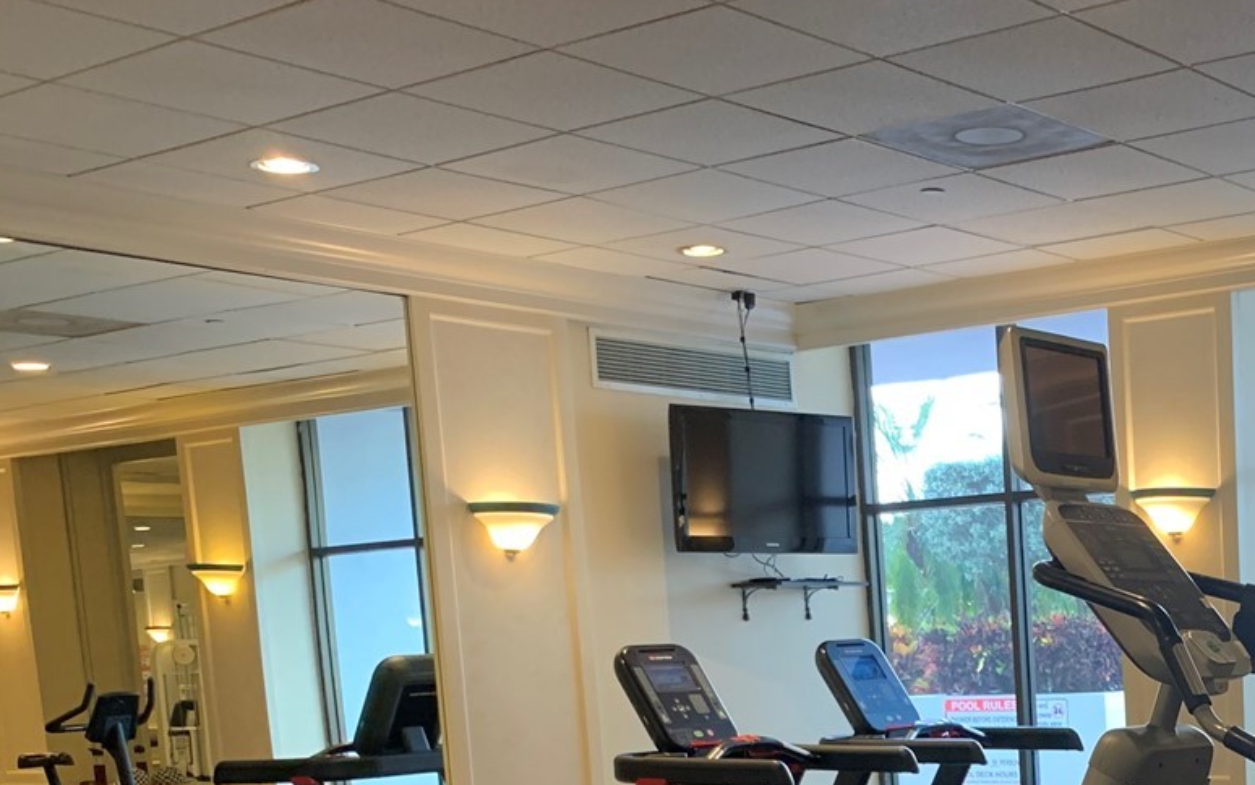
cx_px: 1163
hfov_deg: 33.5
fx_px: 1950
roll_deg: +2.1
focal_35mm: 57
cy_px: 933
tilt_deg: -8.2
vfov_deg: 21.2
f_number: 1.8
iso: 160
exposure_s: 1/60
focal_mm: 4.25
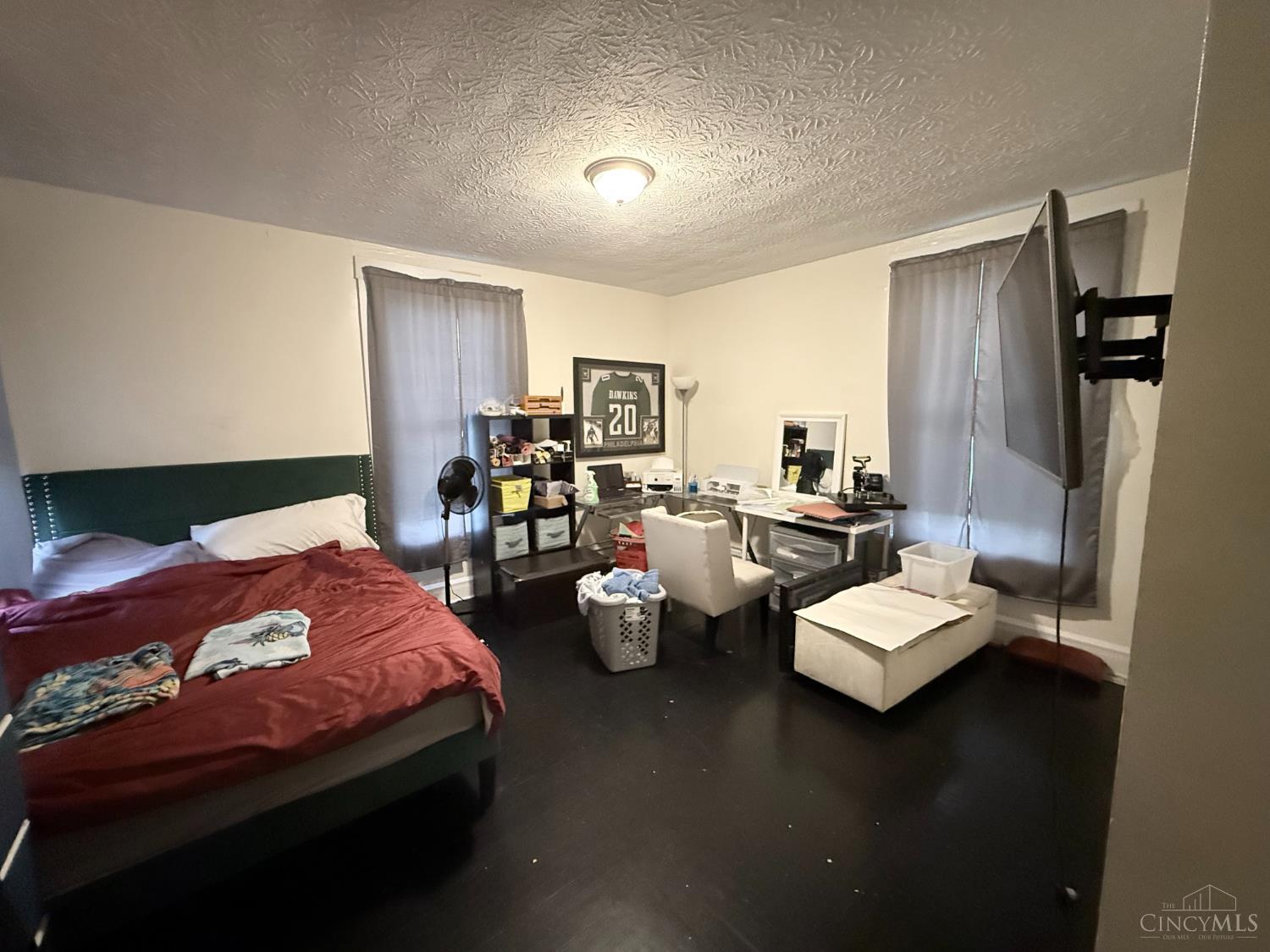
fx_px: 514
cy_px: 476
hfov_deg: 102.1
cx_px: 635
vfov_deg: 85.7
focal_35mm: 14
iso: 1250
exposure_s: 1/60
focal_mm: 2.22
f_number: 2.2
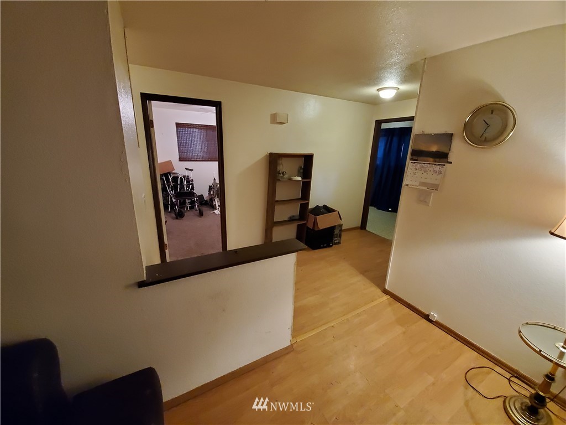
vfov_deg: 89.9
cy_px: 212
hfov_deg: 106.2
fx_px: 213
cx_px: 283
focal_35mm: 13
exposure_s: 1/24
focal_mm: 1.8
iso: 1000
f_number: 2.2
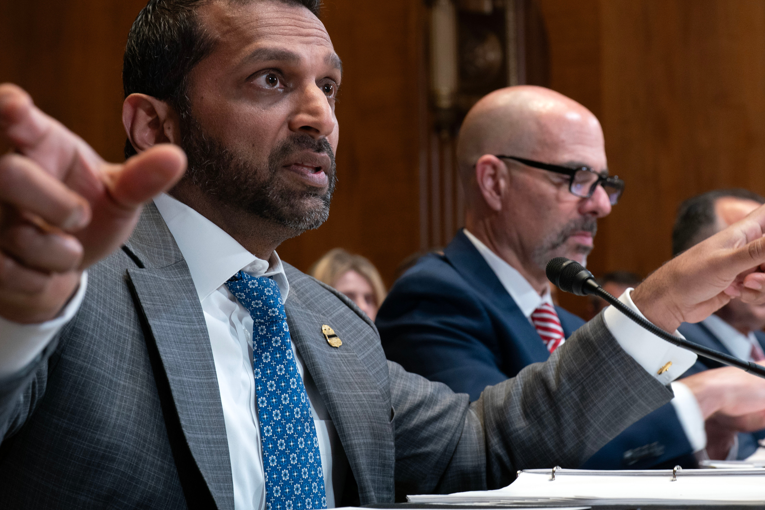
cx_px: 344
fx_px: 1785
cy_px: 205
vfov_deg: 16.2
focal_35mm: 84
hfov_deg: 24.2
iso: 2500
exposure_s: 1/50
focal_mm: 70
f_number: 8
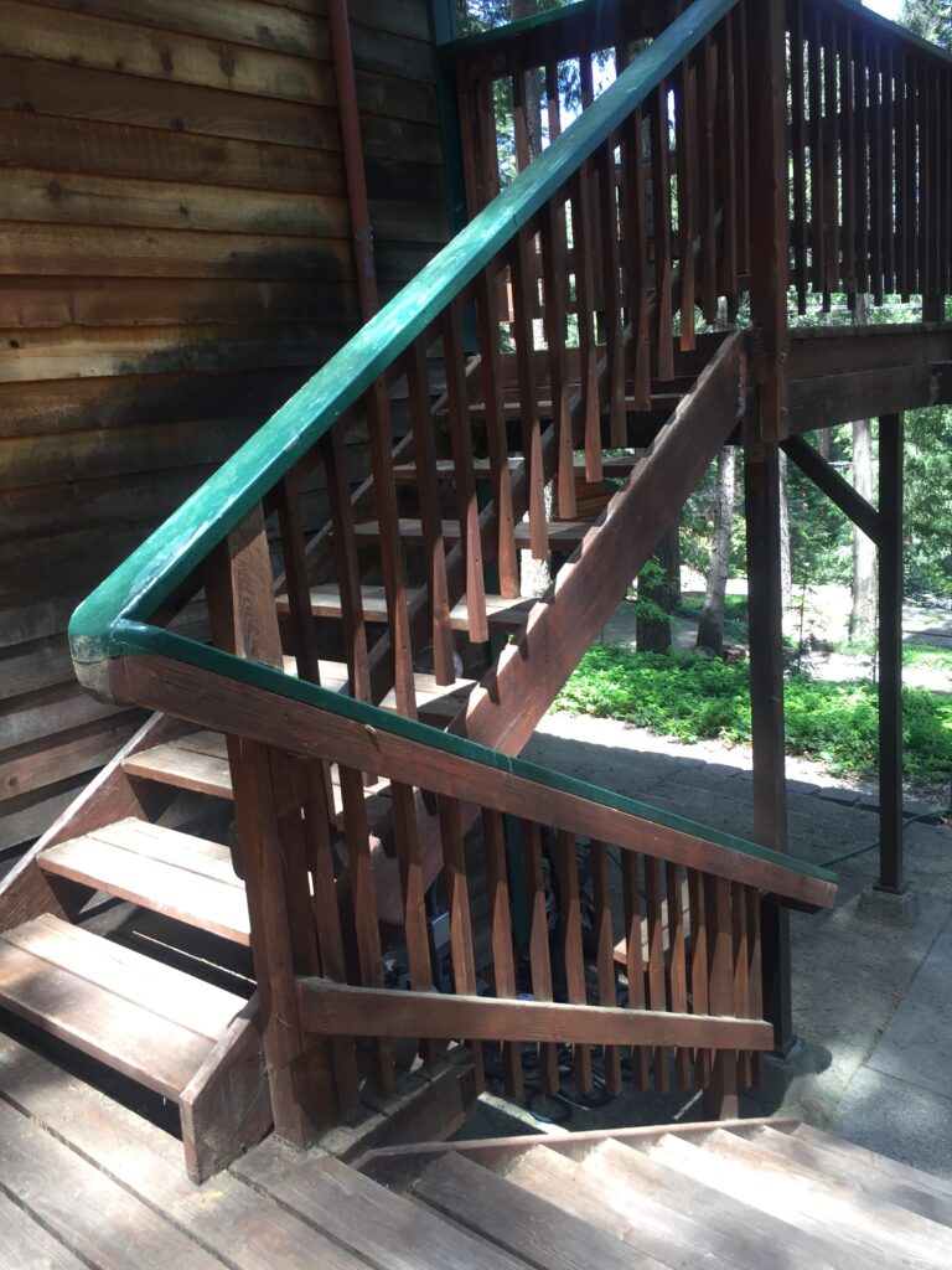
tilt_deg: -10.7
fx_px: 1063
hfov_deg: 48.2
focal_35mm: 29
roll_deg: +4.3
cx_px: 476
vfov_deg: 61.7
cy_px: 635
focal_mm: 4.15
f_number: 2.2
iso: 40
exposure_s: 1/120
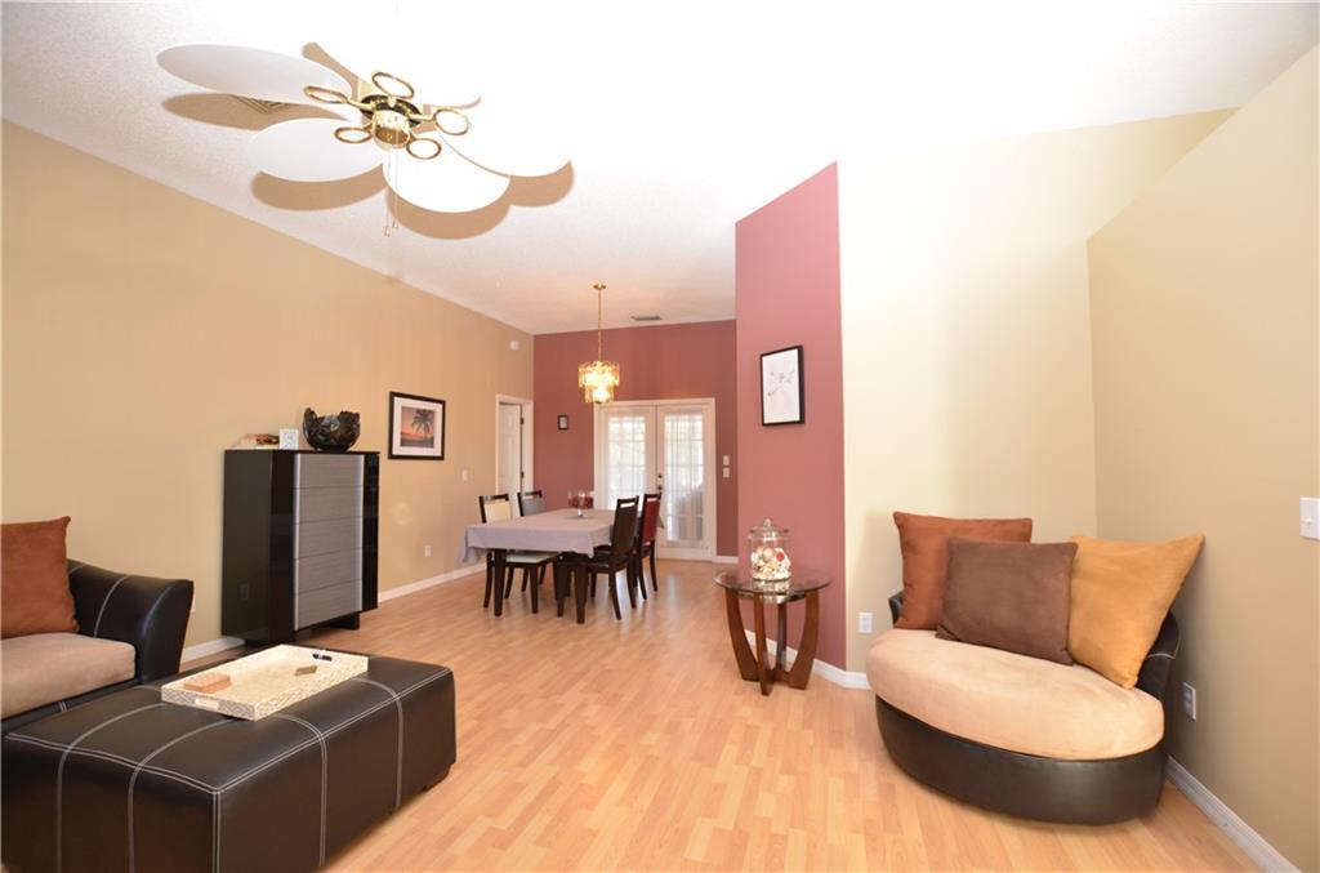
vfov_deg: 77.0
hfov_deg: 100.5
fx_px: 549
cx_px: 660
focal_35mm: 15
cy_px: 436
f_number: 4
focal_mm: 10
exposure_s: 1/60
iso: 560
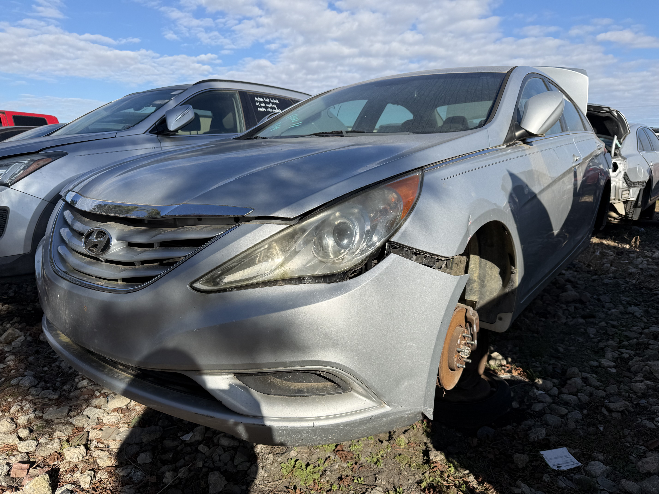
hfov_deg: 71.6
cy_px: 247
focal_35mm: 24
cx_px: 330
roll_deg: +1.8
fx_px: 457
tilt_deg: -10.1
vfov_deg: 56.8
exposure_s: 1/4673
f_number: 1.78
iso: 80
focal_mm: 6.76
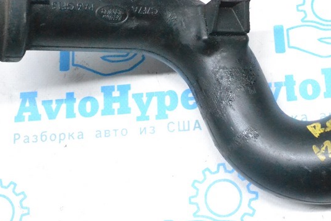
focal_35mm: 69
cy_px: 62
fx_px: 634
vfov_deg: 19.6
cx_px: 237
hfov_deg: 28.9
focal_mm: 24
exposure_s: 1/160
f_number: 9
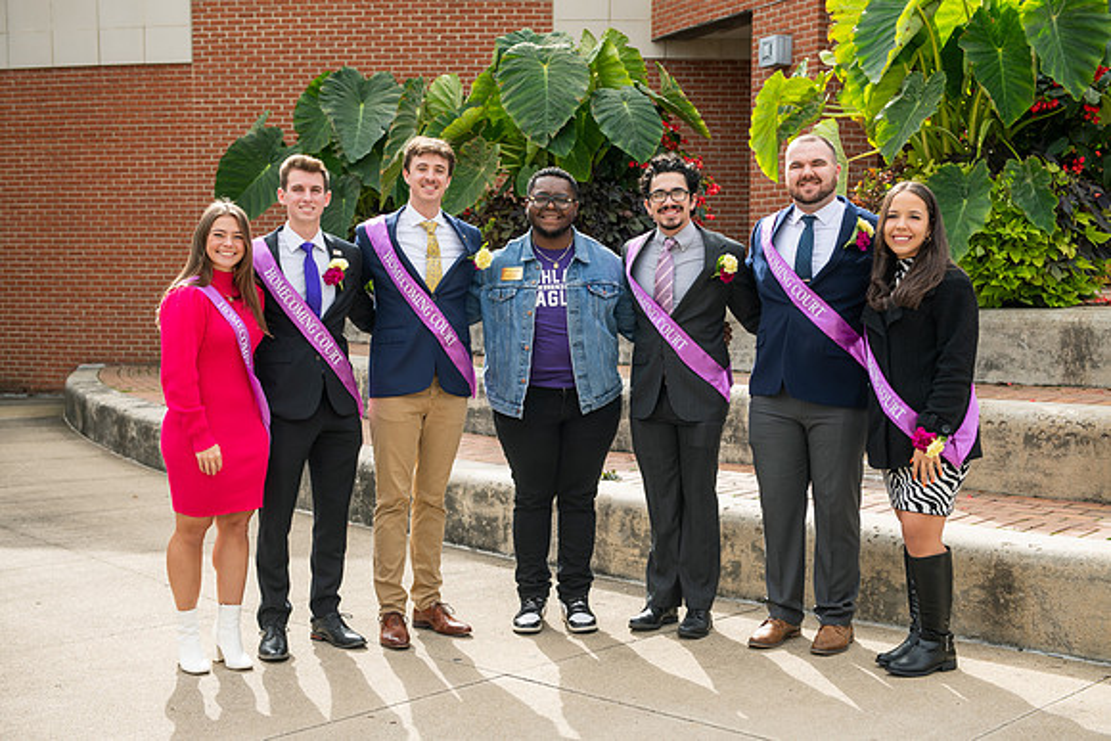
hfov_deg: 39.6
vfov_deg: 27.0
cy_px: 370
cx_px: 556
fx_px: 1543
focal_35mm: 50
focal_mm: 50
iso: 100
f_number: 4.5
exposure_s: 1/320
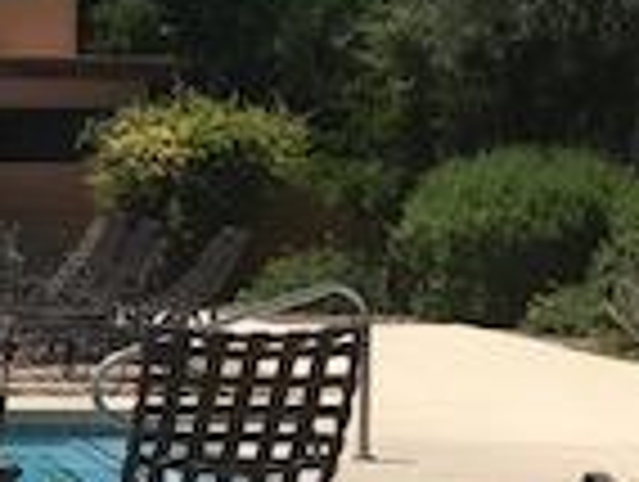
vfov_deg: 11.7
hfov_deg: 14.3
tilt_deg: -6.8
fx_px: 2330
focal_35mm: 126
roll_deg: -0.7
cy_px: 401
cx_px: -410
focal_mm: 3.99
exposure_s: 1/5051
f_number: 1.8
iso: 20
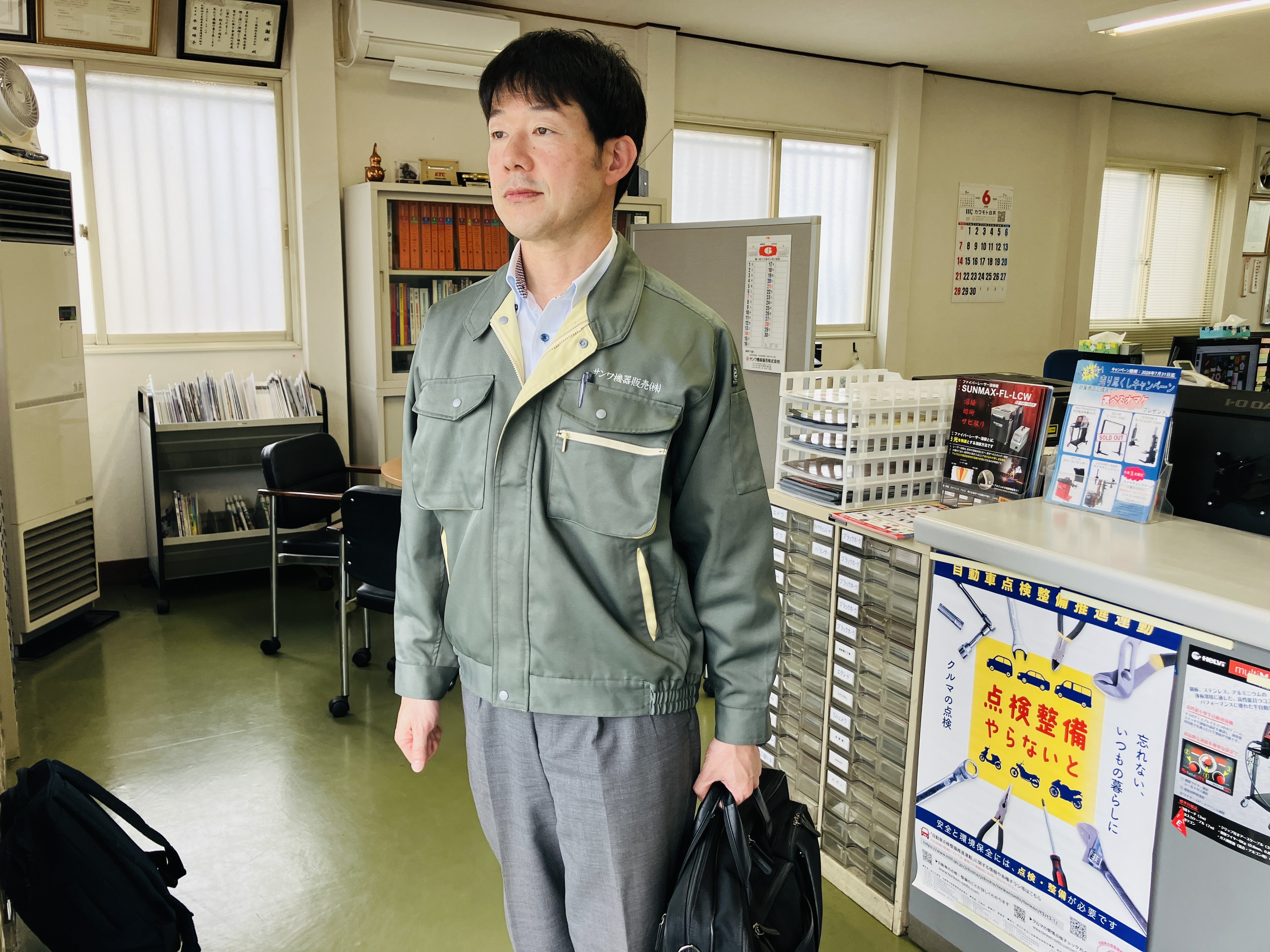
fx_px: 1027
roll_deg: -1.5
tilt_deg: -10.1
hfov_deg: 63.4
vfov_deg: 49.7
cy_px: 476
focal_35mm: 28
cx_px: 635
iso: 40
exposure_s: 1/100
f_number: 1.8
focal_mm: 3.99
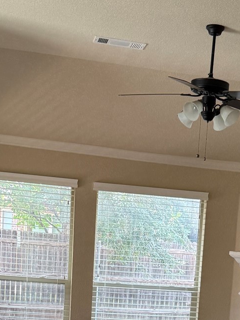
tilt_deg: -5.6
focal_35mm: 76
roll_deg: -5.5
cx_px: 196
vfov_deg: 23.9
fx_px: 703
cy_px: 358
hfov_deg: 19.2
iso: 200
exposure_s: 1/117
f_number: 1.78
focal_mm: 6.76
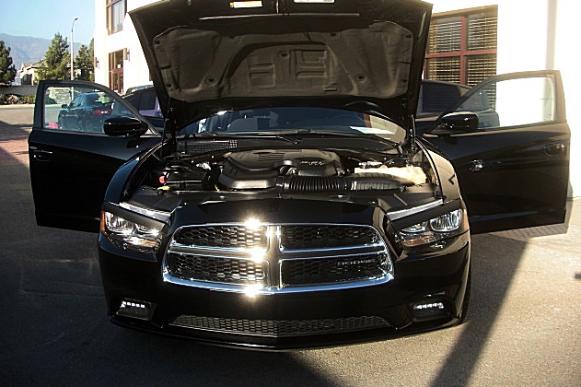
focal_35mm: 38
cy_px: 179
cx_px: 291
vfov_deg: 35.0
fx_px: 613
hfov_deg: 50.7
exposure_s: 1/320
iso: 50
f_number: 2.8
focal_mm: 6.3
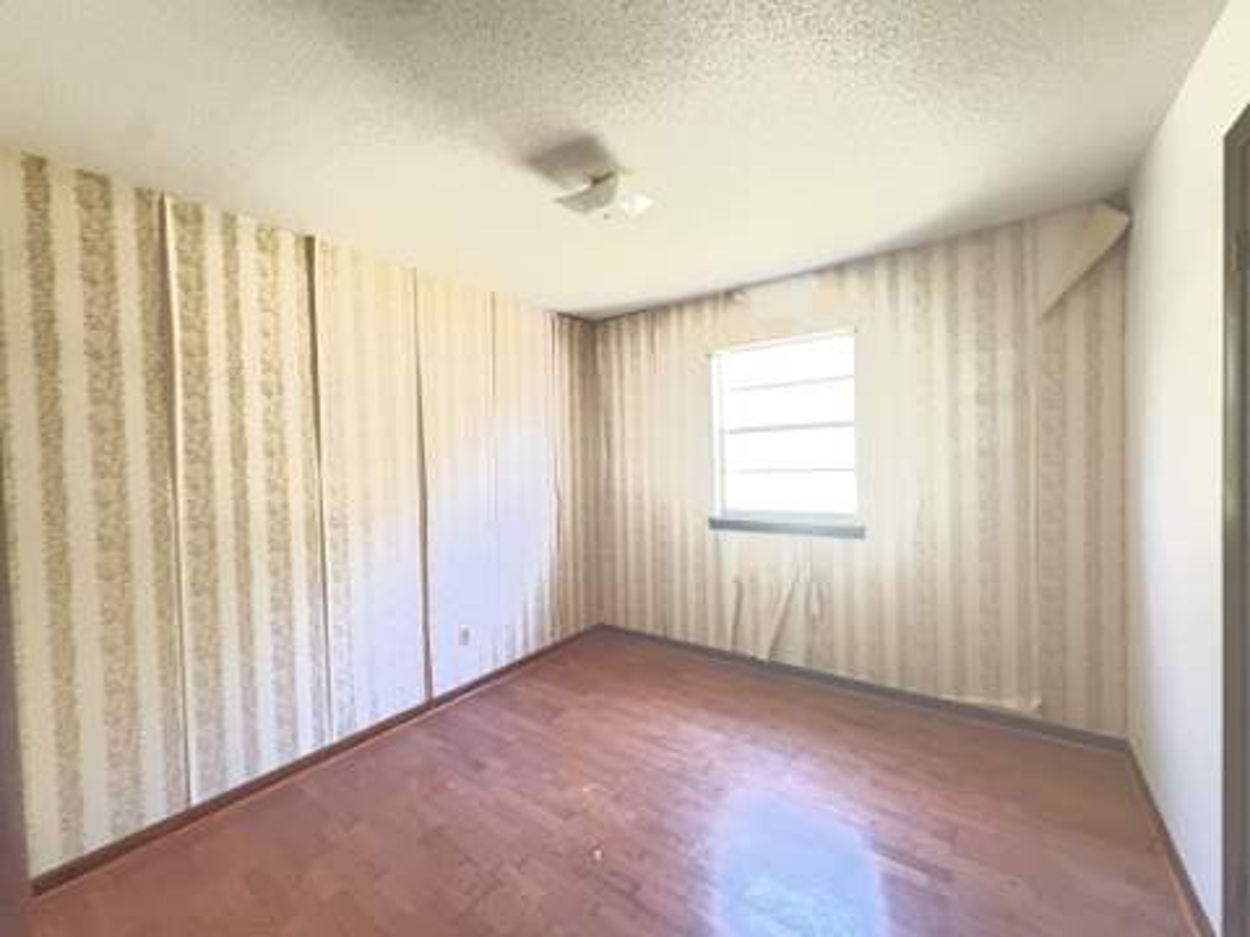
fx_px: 506
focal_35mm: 14
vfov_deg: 85.7
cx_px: 625
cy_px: 468
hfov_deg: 102.1
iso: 2000
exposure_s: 1/29
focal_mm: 2.22
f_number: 2.2
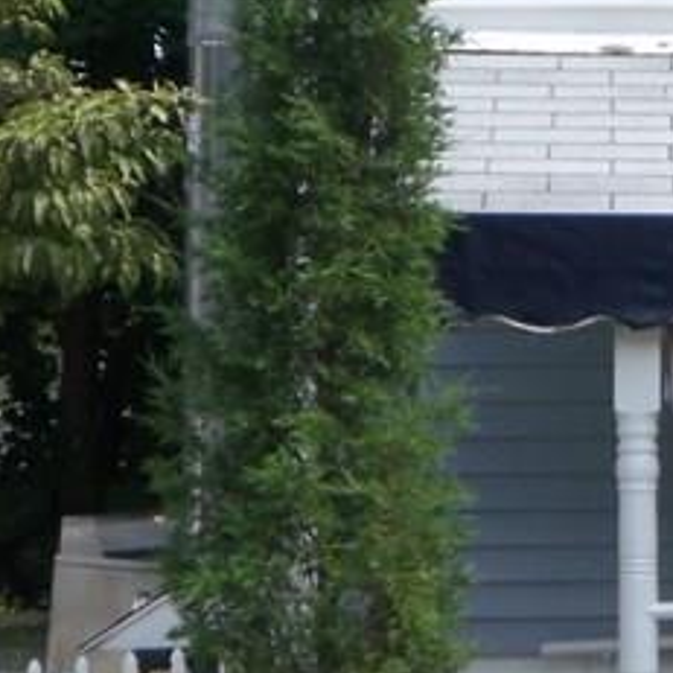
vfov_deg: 11.4
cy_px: 256
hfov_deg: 10.5
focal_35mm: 153
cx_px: 1343
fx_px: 3365
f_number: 3.9
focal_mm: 6.4
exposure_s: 1/250
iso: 50
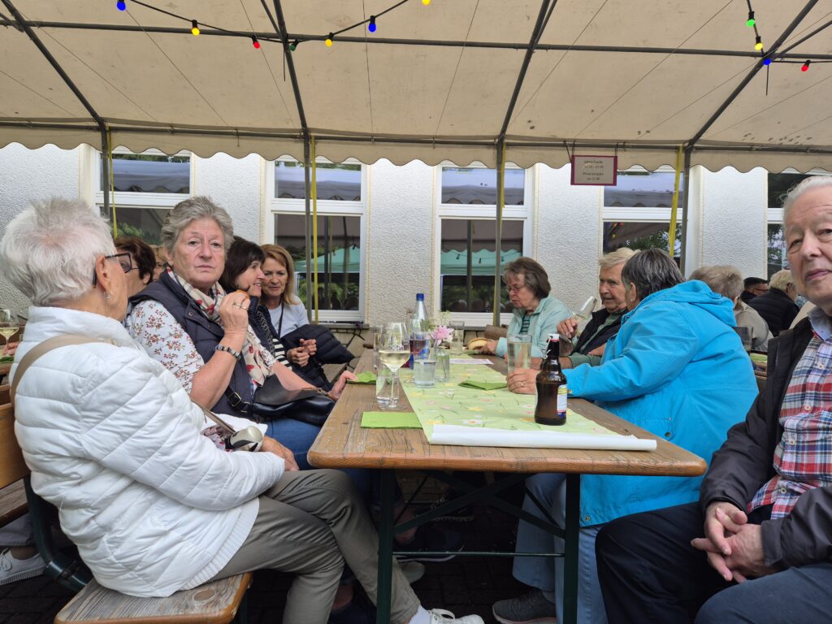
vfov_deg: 58.9
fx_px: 553
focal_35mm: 23
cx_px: 416
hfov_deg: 73.9
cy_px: 312
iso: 25
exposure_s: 1/161
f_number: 1.8
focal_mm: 5.4
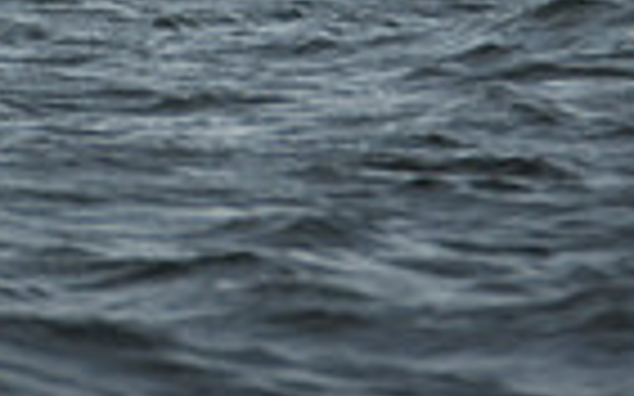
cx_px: -200
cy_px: -837
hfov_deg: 2.5
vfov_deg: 1.6
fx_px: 14439
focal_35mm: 836
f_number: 5.6
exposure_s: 1/1600
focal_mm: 200
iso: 250
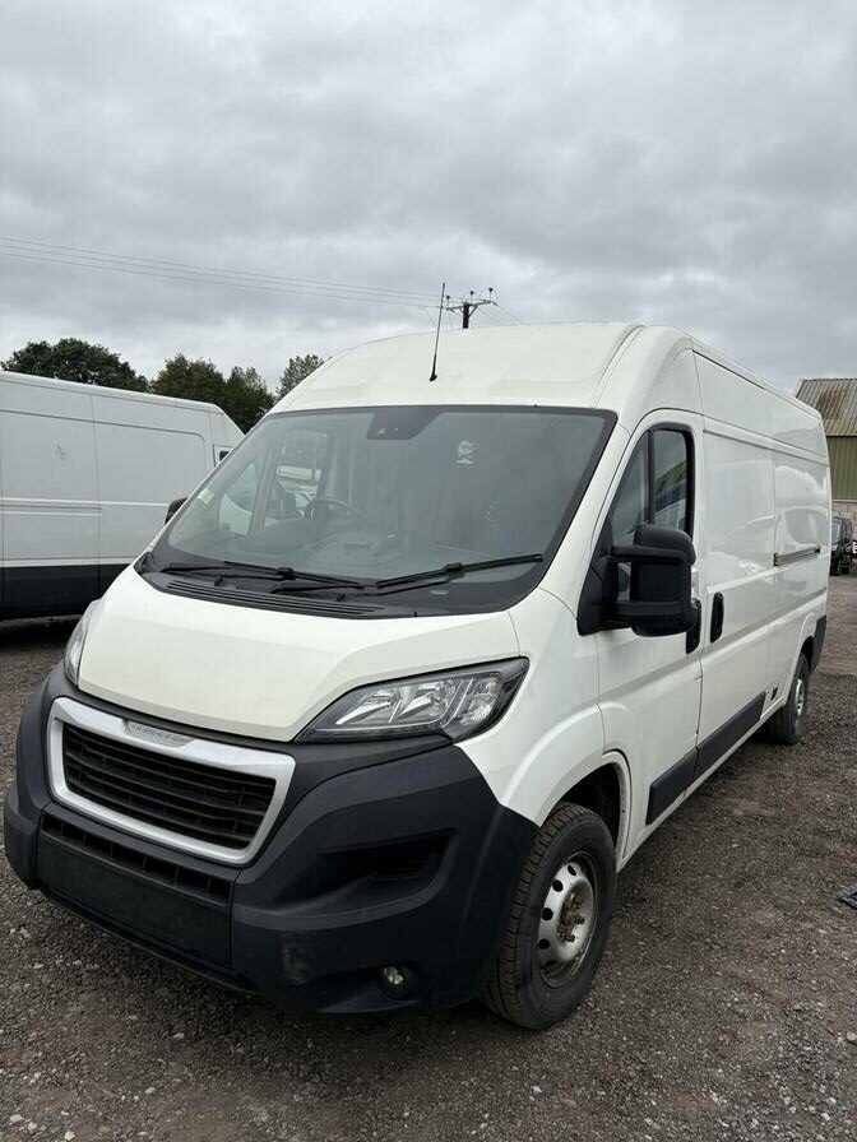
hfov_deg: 53.1
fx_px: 858
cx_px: 428
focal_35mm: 26
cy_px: 571
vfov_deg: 67.3
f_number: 1.6
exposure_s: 1/3279
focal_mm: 5.96
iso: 50
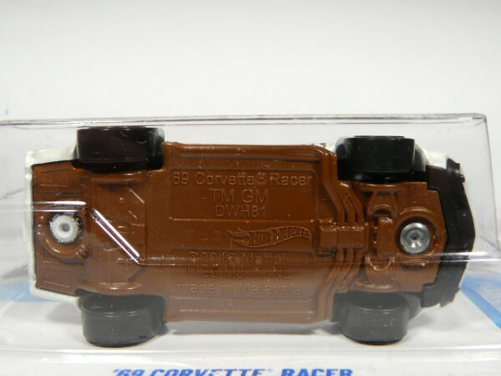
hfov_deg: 47.9
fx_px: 564
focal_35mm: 39
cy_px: 188
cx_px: 250
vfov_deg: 36.8
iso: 100
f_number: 2.8
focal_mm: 4.6
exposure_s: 1/60
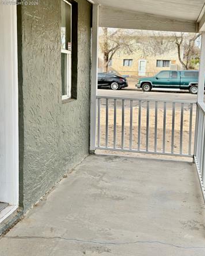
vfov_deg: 36.6
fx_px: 387
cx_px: 103
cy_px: 126
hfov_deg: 29.7
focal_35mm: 51
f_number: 1.78
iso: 80
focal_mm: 6.86
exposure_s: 1/1721
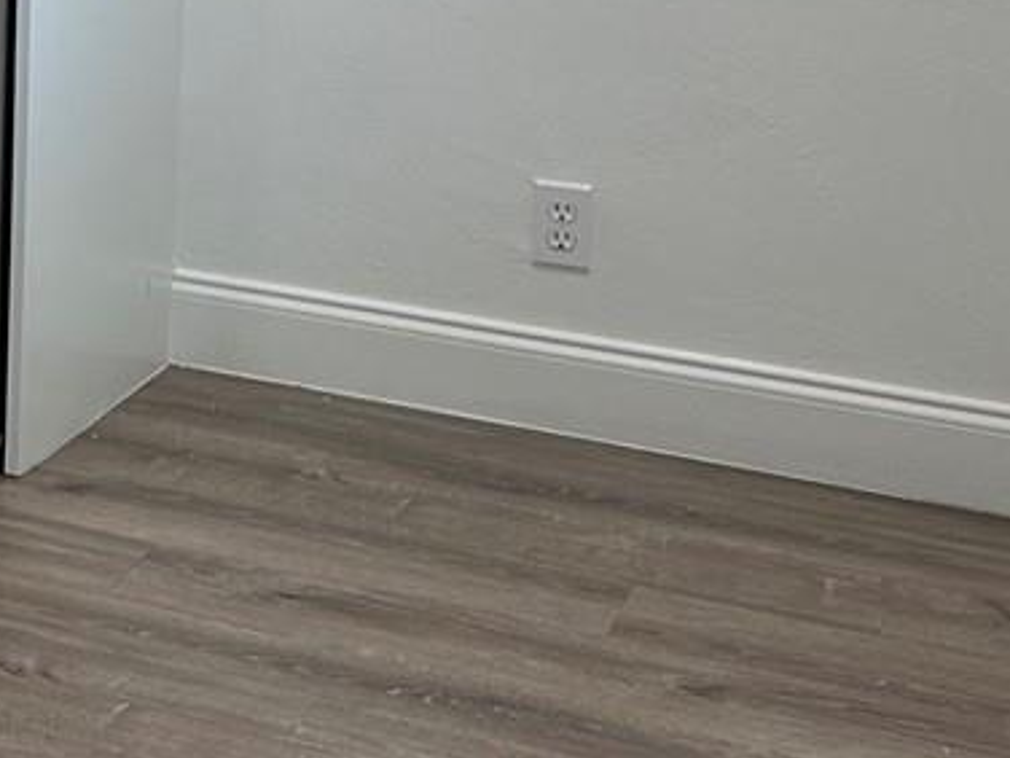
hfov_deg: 15.2
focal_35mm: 102
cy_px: -357
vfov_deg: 13.7
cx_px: -1074
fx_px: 2976
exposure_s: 1/120
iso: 100
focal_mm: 6.86
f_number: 1.78
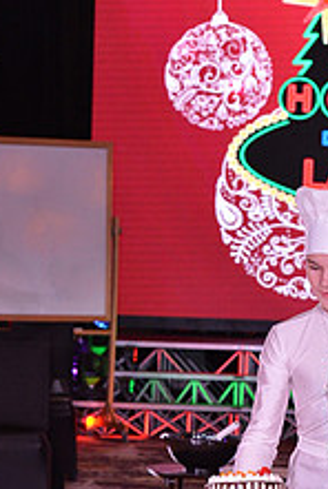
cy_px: 602
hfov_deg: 6.1
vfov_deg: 9.0
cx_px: 234
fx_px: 3065
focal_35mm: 225
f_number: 6.3
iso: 2000
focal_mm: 86
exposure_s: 1/250
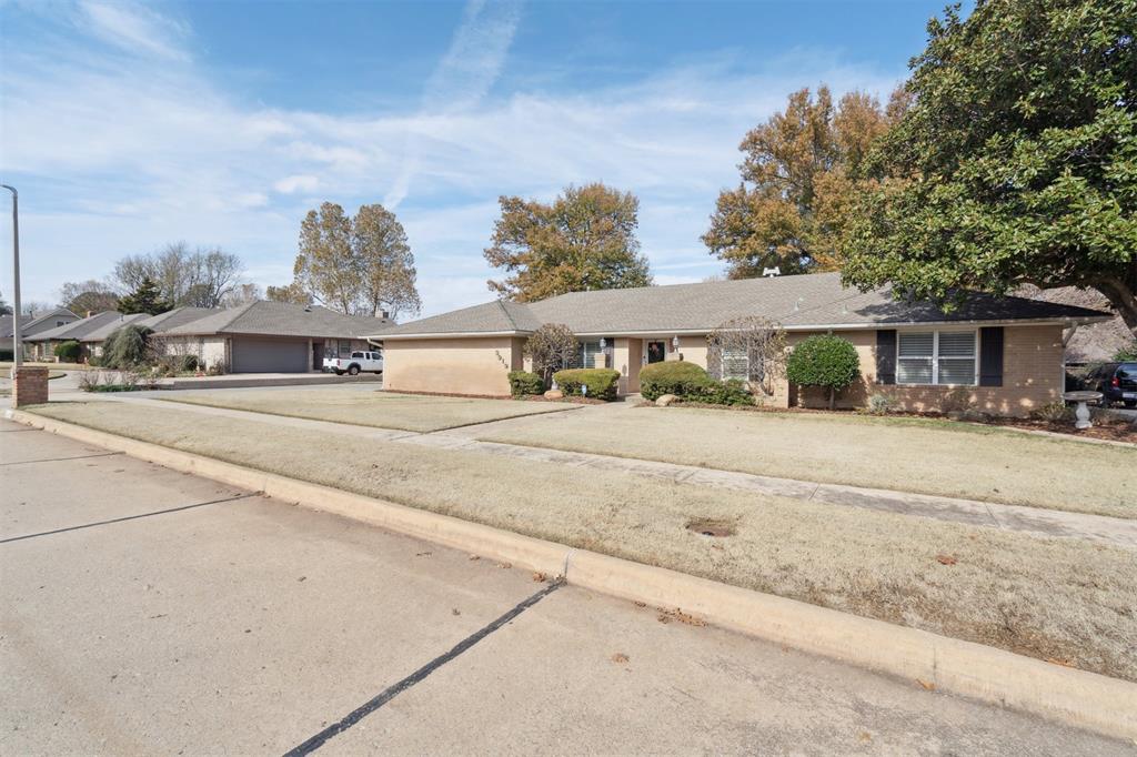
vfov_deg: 73.7
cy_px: 378
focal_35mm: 16
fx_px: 505
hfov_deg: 96.8
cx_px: 568
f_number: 7.1
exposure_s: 1/1250
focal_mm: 16
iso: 200
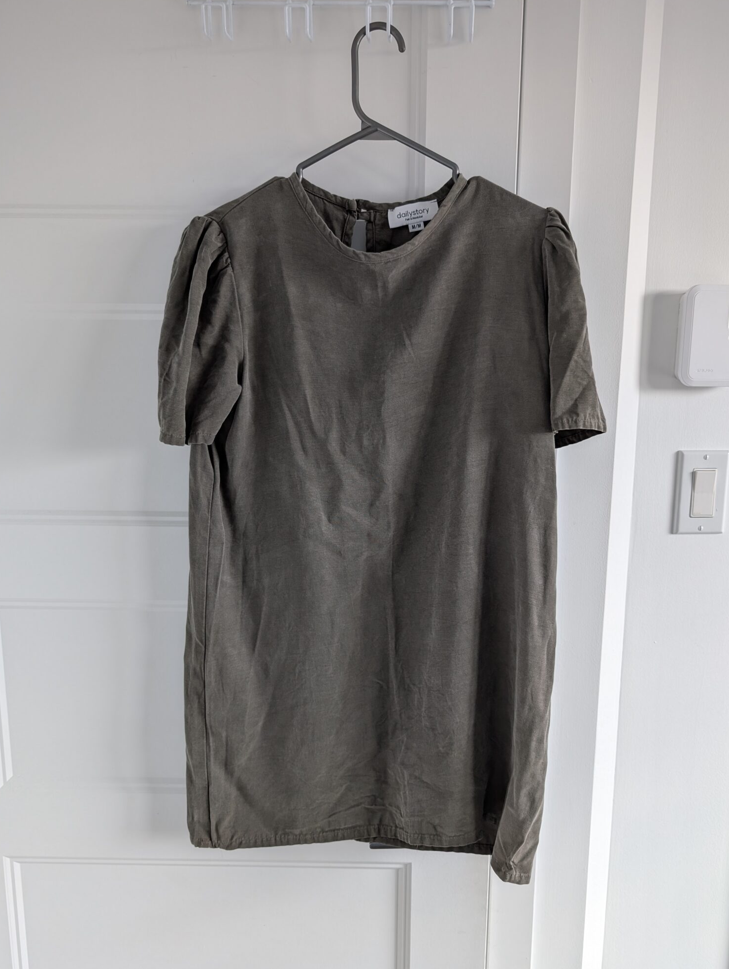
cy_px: 498
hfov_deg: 55.0
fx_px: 700
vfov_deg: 69.3
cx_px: 373
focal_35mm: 25
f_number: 1.68
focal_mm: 6.9
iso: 35
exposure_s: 1/56.3
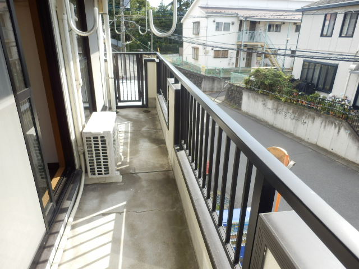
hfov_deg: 71.6
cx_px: 180
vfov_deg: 56.8
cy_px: 134
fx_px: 249
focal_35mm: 24
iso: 80
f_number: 3
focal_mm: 4.2
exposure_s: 1/250
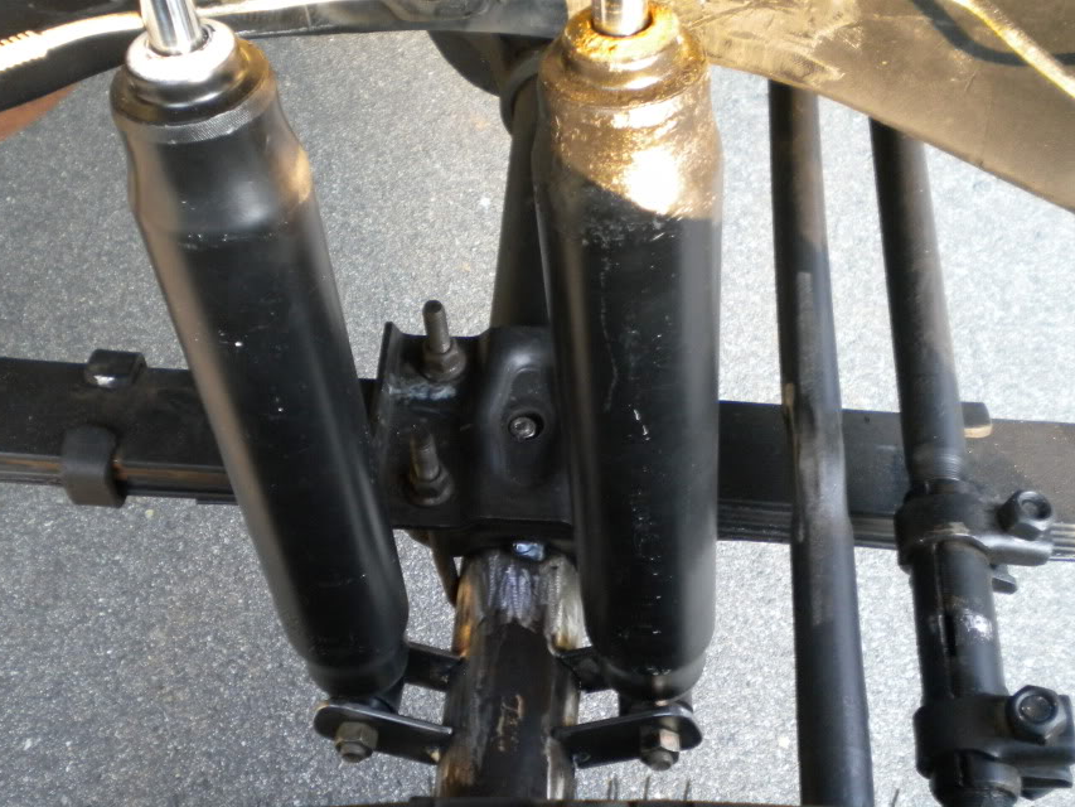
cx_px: 470
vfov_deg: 34.3
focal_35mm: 42
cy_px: 434
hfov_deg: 44.7
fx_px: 1304
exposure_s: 1/59
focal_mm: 6.3
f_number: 3.1
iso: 253
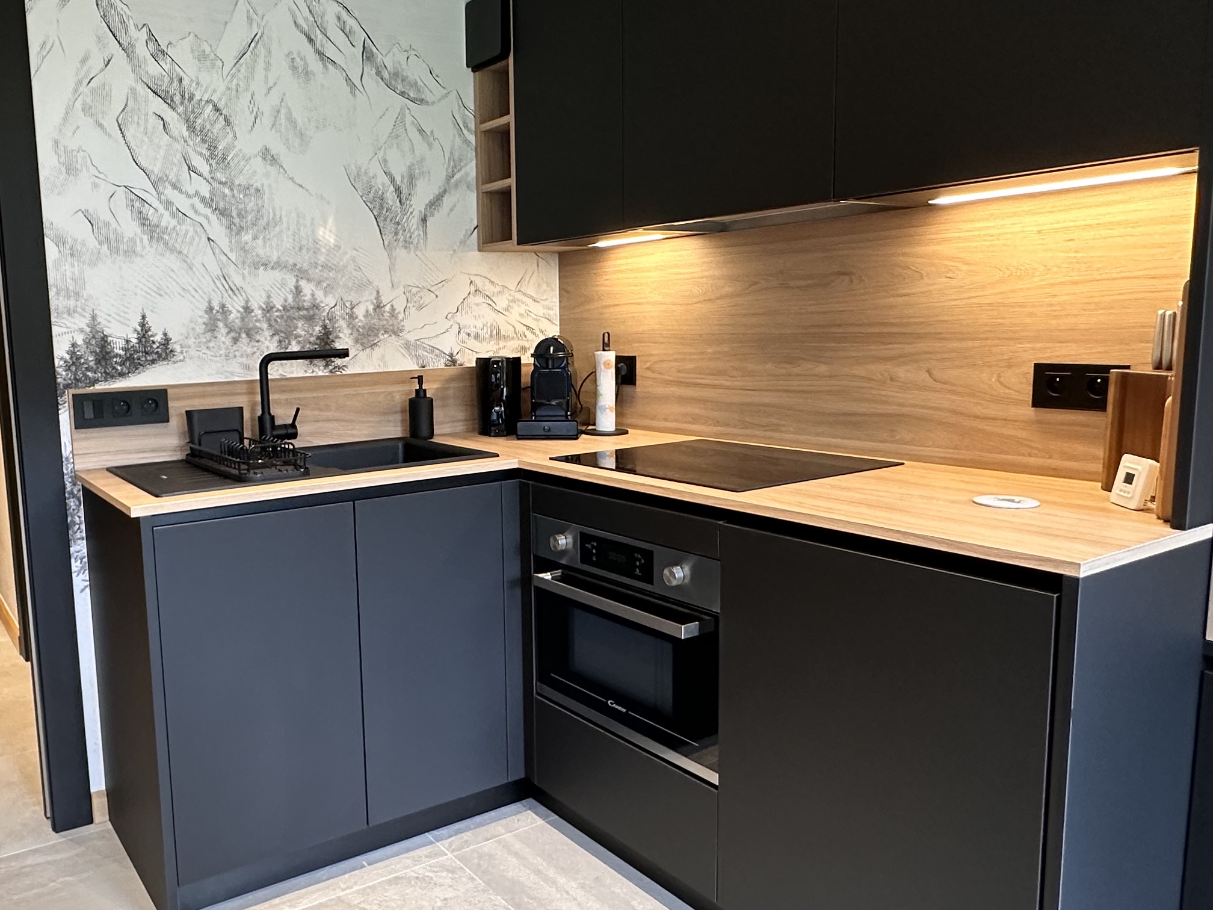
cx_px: 429
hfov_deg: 62.2
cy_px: 455
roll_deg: +1.6
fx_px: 981
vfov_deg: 49.7
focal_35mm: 28
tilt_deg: -7.8
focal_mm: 2.22
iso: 250
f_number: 2.2
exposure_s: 1/50
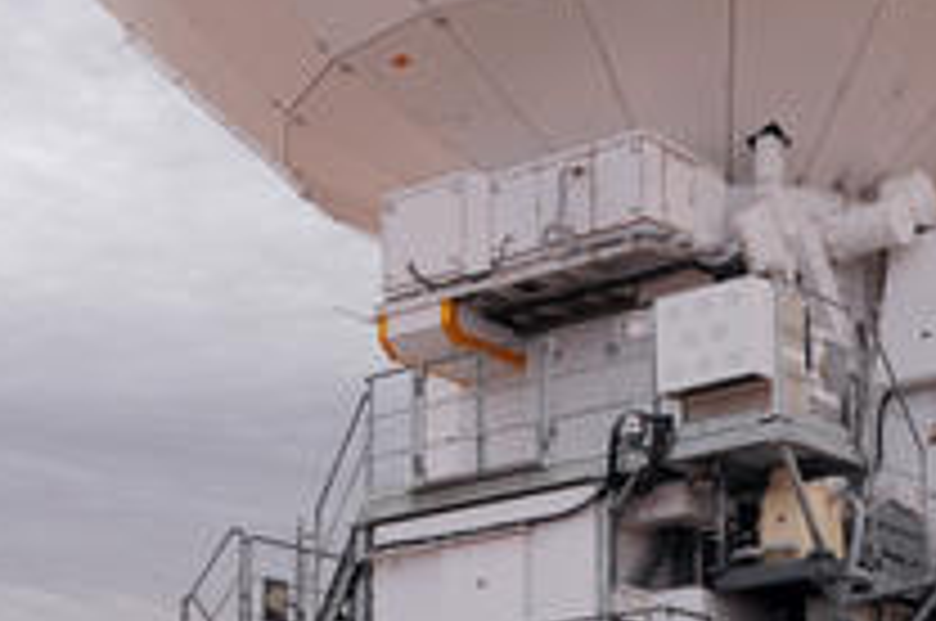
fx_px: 2155
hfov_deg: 24.0
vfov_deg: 16.3
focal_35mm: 83
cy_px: 434
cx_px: 801
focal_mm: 18
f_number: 8
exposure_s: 1/250
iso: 320
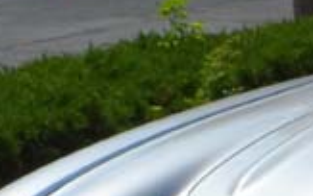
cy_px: 315
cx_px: 478
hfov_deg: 12.4
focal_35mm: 160
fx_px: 1365
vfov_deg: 8.0
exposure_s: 1/1000
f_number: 4.5
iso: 80
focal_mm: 4
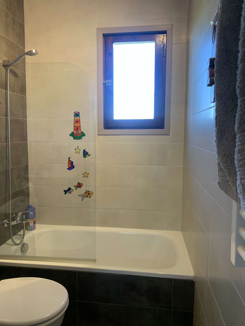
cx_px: 122
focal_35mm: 26
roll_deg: +0.6
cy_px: 163
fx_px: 245
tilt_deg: -6.4
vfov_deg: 67.3
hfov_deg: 53.1
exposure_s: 1/50
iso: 80
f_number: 1.8
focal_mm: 4.25
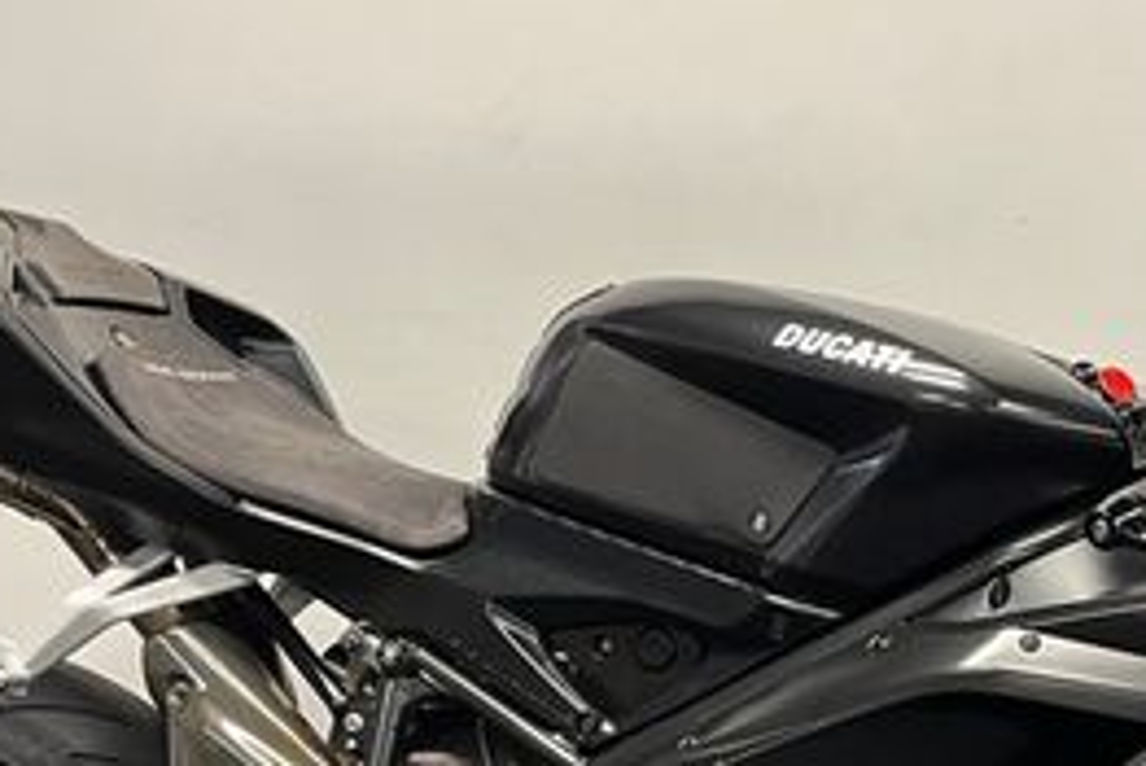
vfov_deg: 20.1
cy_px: 731
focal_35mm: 66
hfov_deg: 30.0
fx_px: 2102
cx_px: 853
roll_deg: -1.0
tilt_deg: -12.0
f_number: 1.6
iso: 125
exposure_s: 1/50
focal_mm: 5.1
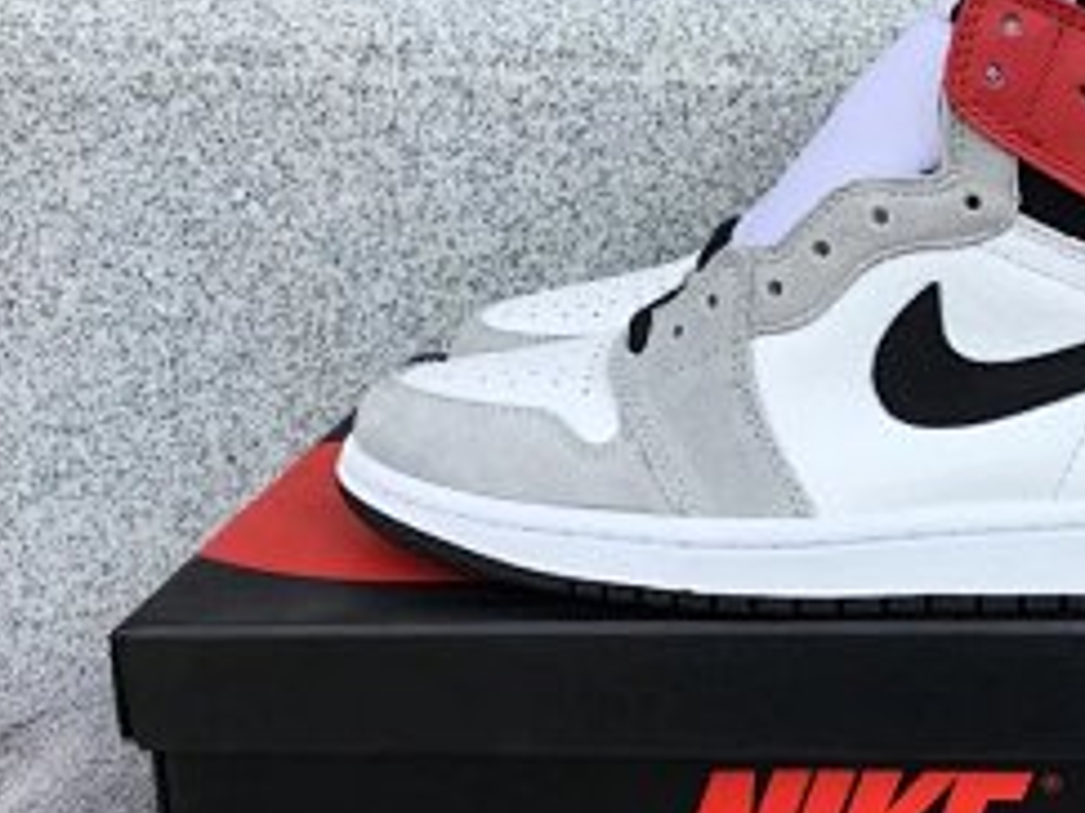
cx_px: 880
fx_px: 1598
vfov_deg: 28.5
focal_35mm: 51
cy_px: 433
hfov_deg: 36.2
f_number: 2.4
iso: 25
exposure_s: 1/468
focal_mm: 3.3
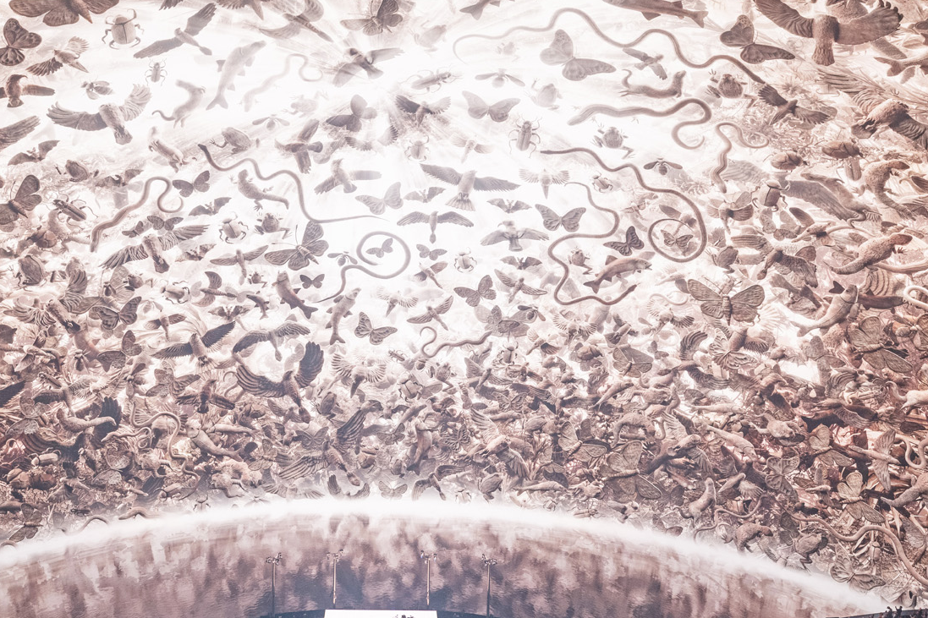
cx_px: 390
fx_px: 799
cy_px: 337
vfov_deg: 42.3
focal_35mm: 31
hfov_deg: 60.0
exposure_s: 1/400
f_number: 4
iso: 1250
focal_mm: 17
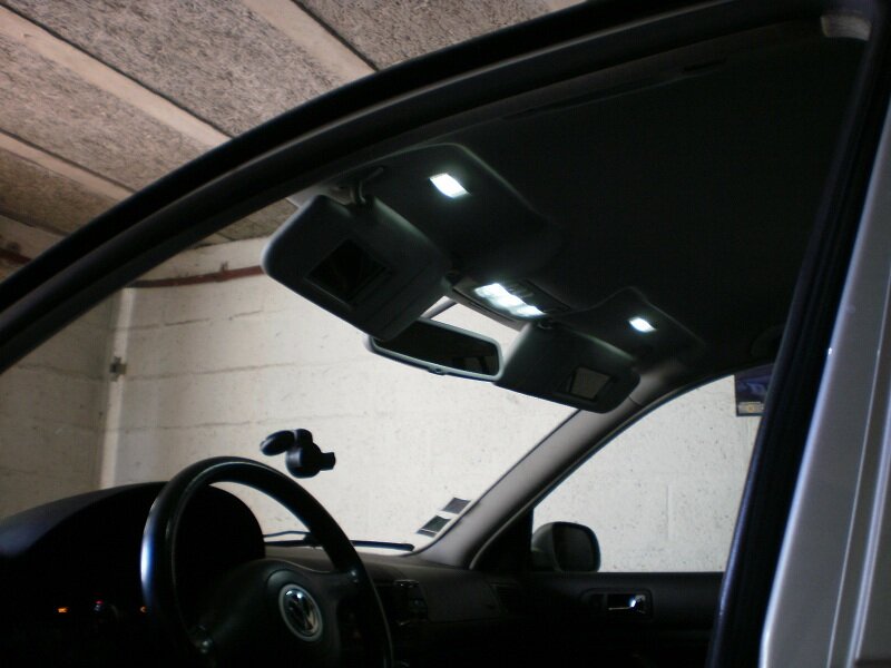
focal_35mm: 36
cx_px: 446
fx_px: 927
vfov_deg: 39.7
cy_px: 334
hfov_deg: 51.4
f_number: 3.1
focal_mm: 6.3
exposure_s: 1/8
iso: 125
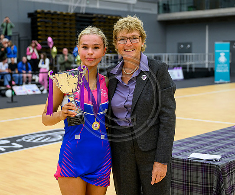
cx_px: 120
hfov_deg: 30.6
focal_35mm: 61
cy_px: 96
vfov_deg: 25.6
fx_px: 429
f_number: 3.5
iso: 2500
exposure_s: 1/400
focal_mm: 52
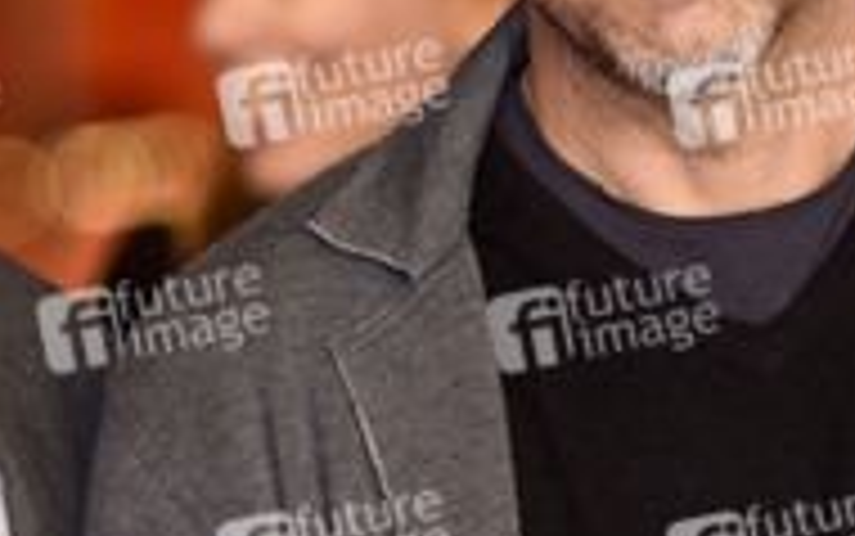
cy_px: -18
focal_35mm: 579
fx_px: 13500
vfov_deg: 2.3
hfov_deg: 3.6
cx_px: 214
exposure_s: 1/200
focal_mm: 160
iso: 640
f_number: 3.2
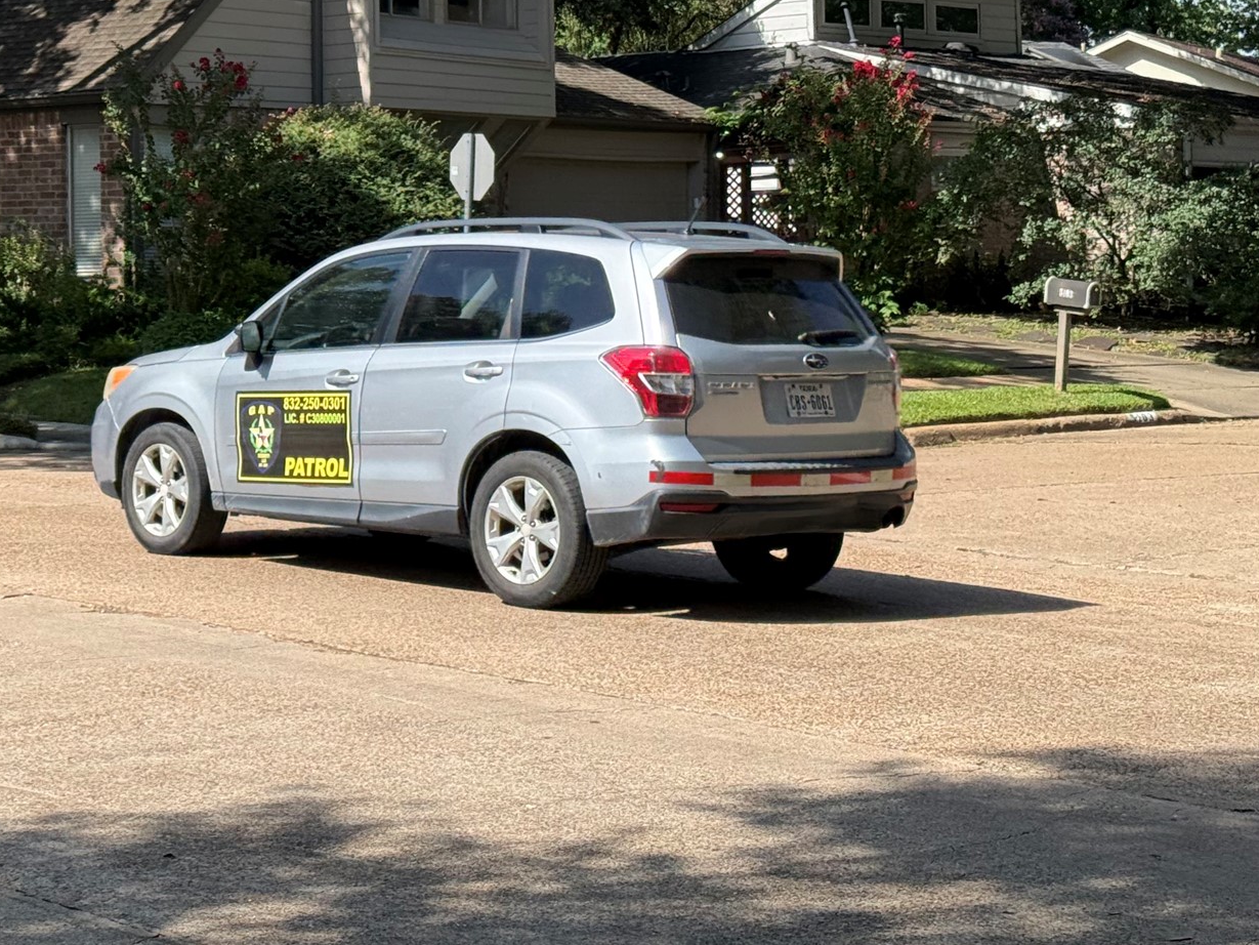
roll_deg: -1.1
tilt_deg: -0.5
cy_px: 225
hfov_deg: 24.0
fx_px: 2910
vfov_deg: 18.3
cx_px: 220
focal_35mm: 80
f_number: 1.78
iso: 80
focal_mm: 6.76
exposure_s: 1/2976
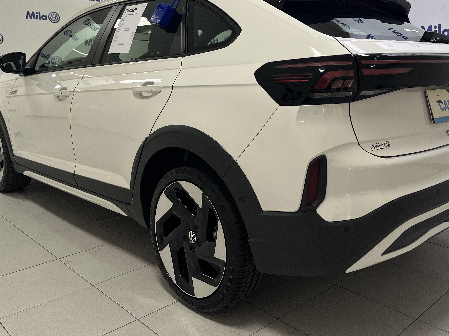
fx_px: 441
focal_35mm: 34
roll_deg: -0.3
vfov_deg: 41.4
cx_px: 263
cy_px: 119
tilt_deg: -7.6
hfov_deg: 53.7
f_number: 1.6
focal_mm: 5.1
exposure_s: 1/60
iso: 64
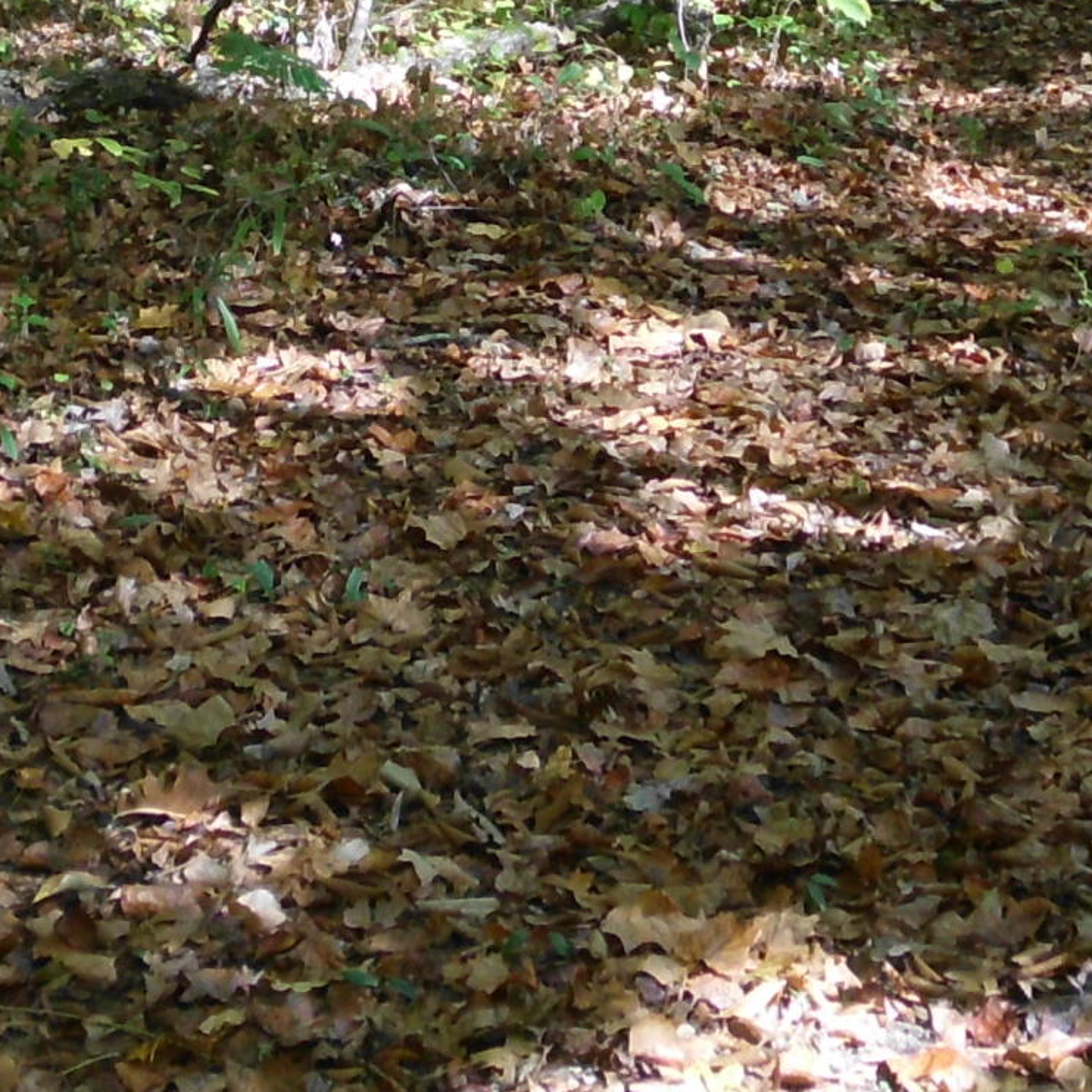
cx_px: 546
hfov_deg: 17.4
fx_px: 3569
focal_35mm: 100
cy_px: -390
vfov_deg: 16.3
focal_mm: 5.05
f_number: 2.8
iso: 100
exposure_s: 1/133
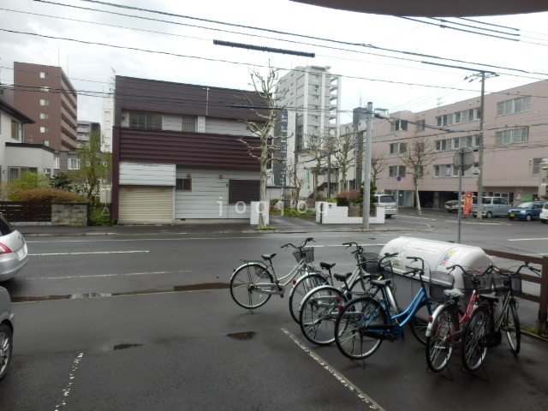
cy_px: 206
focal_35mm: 24
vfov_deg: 56.8
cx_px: 274
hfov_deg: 71.6
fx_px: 380
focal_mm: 4.2
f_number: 3
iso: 80
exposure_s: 1/250
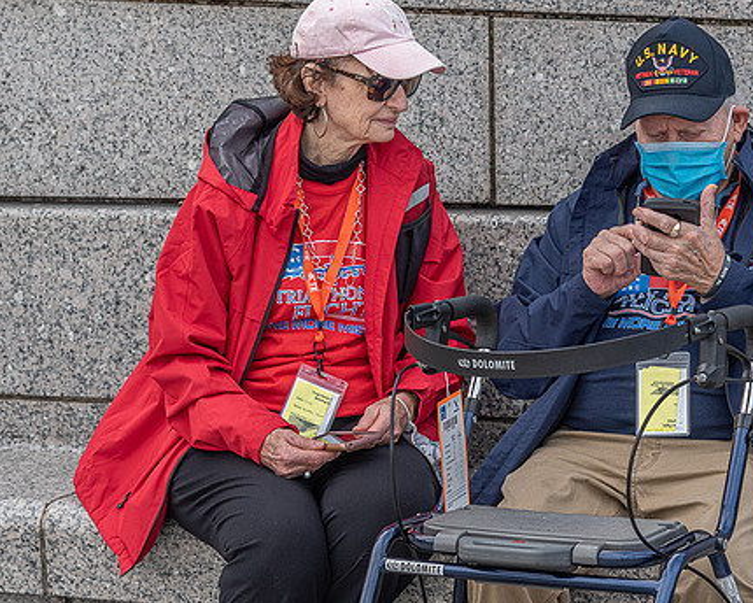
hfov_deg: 15.2
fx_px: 2830
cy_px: 214
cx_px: 360
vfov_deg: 12.1
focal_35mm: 127
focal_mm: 78
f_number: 5.6
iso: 500
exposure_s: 1/500
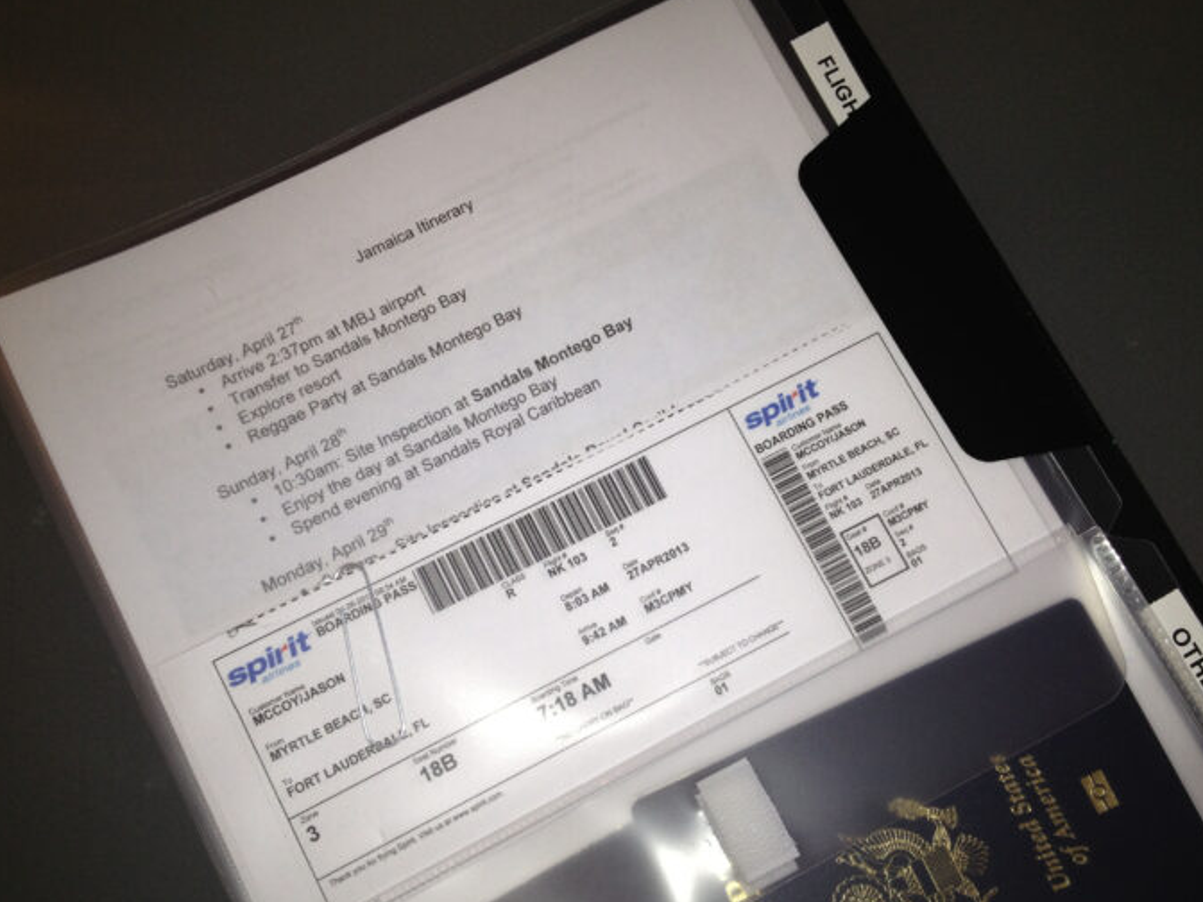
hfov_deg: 46.8
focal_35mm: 40
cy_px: 494
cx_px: 594
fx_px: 1390
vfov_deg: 35.9
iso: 50
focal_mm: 4.28
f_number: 2.4
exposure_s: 1/46
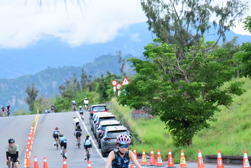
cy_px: 154
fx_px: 1555
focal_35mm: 223
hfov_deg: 9.2
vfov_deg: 6.2
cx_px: 127
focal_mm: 110
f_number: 11
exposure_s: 1/2000
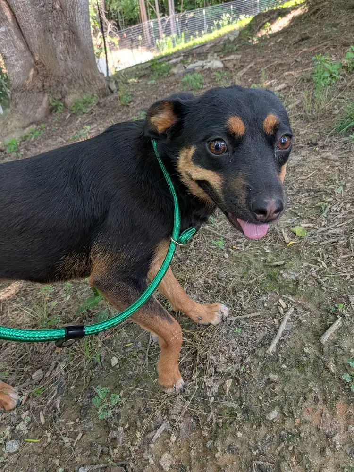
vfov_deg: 71.6
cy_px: 236
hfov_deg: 56.8
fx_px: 327
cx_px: 177
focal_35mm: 24
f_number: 1.7
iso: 187
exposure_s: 1/672
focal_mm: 4.53
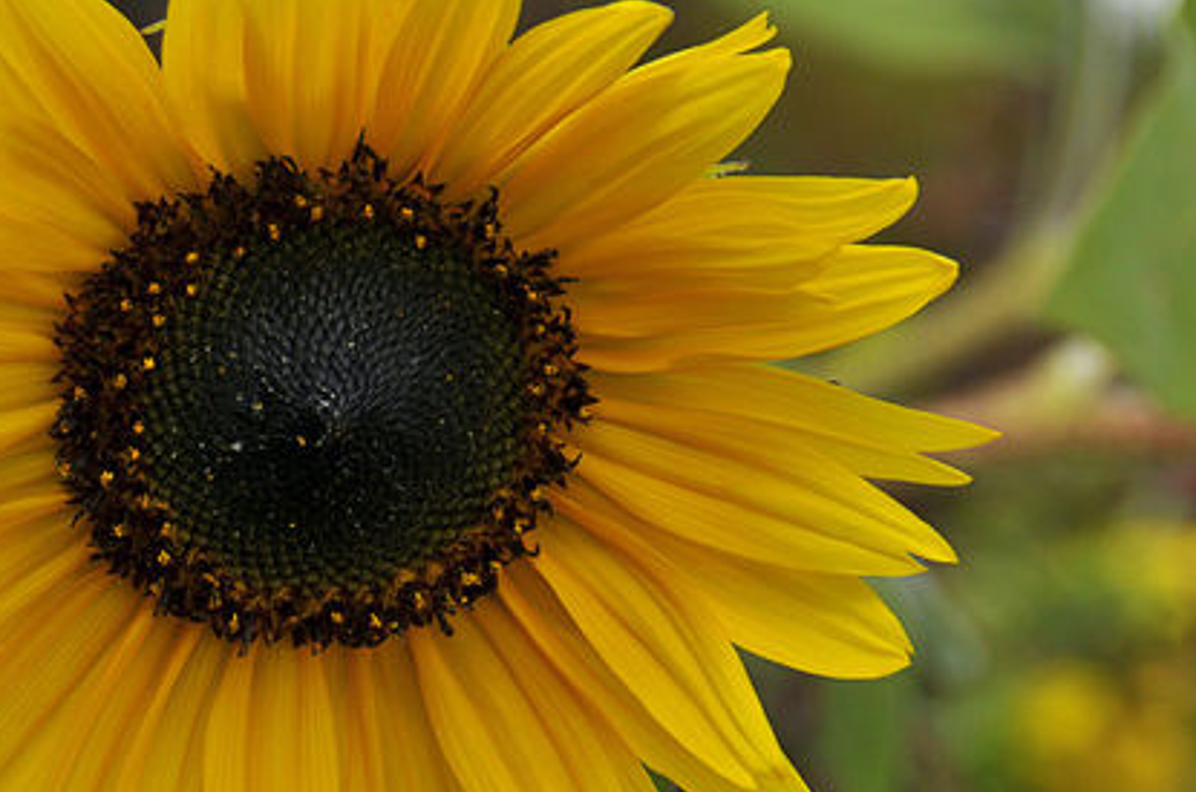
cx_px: -58
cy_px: 439
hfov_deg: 7.7
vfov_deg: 5.1
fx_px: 8853
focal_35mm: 267
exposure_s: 1/250
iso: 200
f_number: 8
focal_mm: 82
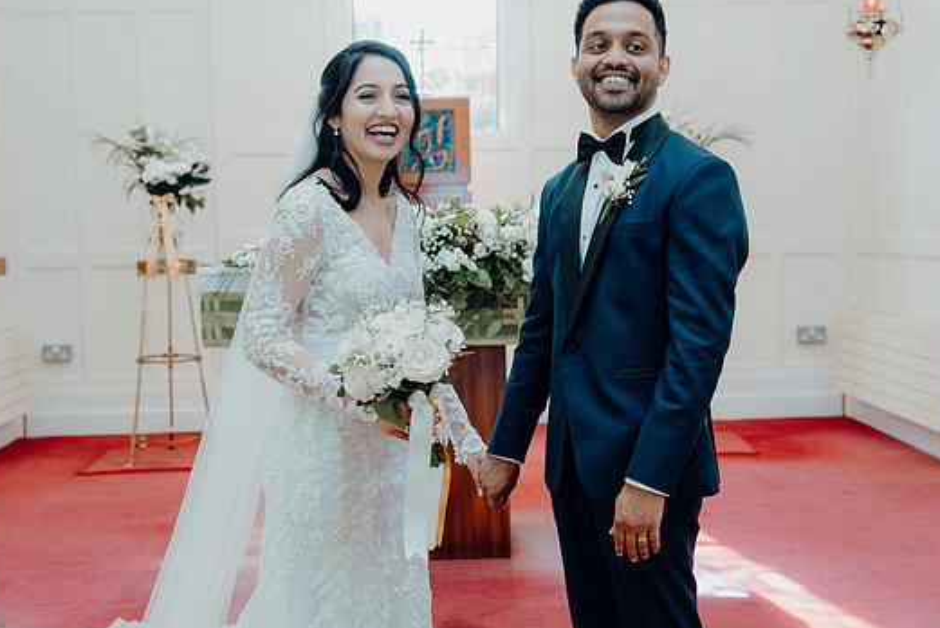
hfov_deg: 40.3
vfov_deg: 27.5
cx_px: 471
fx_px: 1280
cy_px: 284
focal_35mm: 49
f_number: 3.5
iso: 1000
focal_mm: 44
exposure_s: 1/160
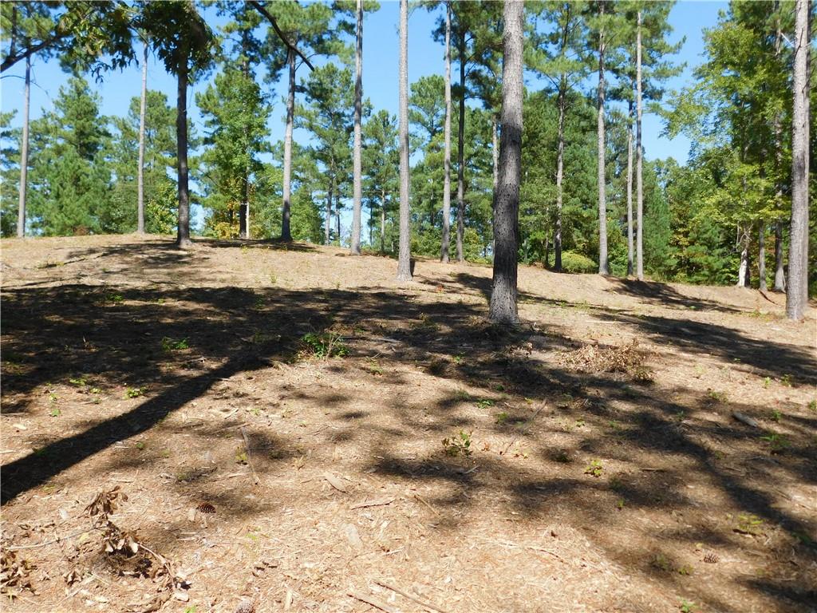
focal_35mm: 30
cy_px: 306
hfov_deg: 60.0
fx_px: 708
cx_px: 408
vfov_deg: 46.8
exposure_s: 1/640
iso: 125
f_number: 3.2
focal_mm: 5.3
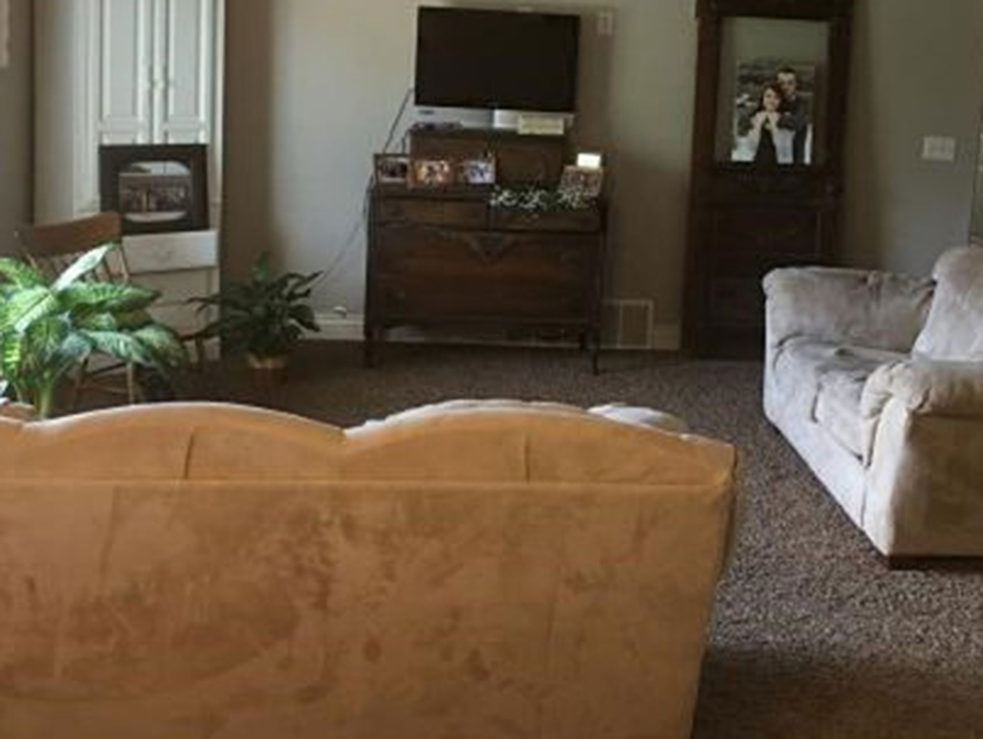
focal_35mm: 46
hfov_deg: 41.1
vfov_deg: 31.2
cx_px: 581
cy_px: 212
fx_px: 1307
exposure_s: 1/15
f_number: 2.2
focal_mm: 4.15
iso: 64
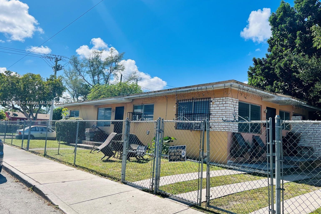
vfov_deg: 46.4
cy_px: 103
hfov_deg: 65.5
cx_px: 163
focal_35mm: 28
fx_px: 250
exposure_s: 1/5319
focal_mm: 5.7
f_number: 1.5
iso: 50
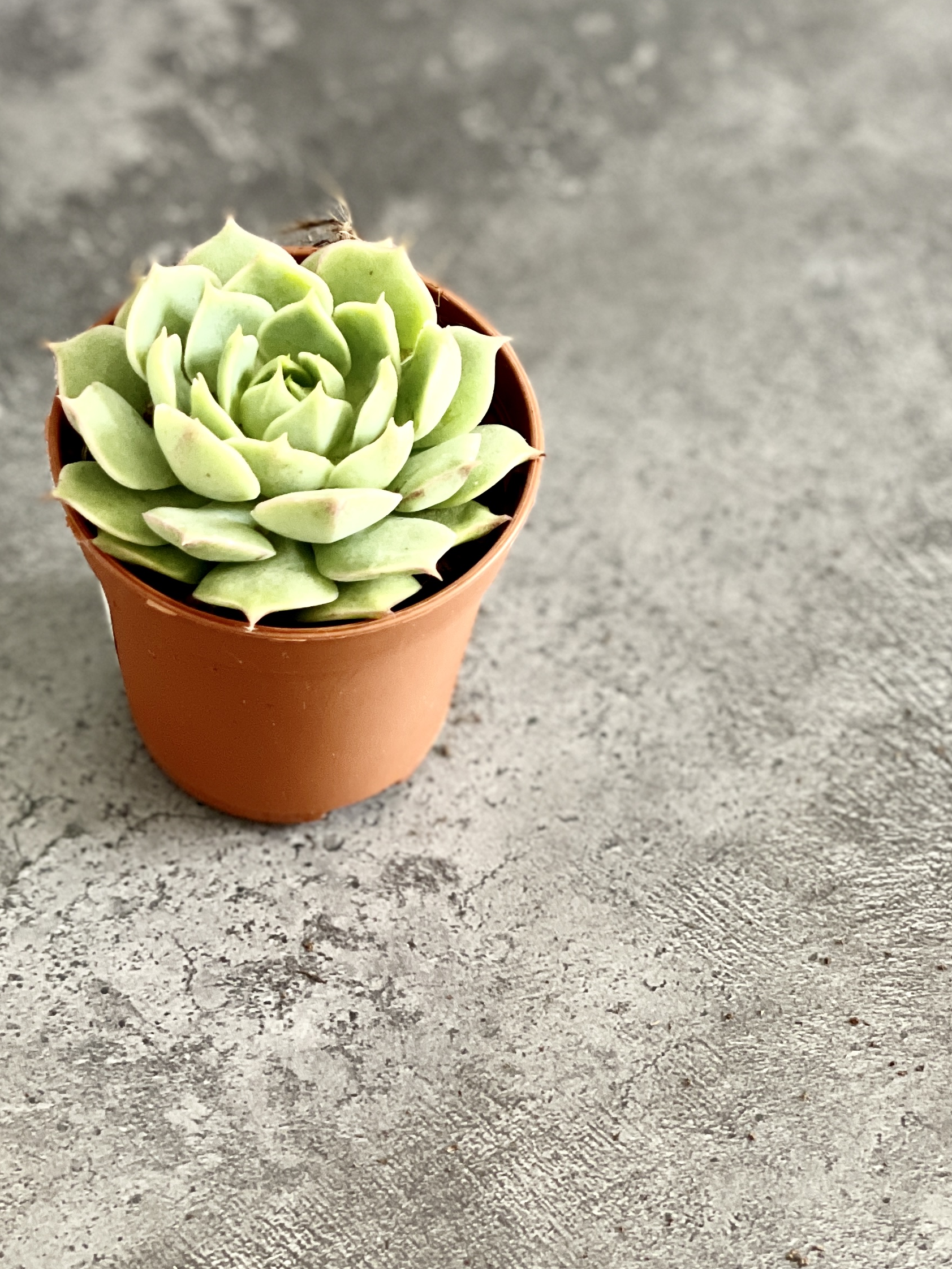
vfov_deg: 17.1
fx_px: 4217
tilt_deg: -53.3
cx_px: 193
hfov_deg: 12.8
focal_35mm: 115
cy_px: 420
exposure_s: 1/33
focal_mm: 7.5
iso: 160
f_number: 2.2
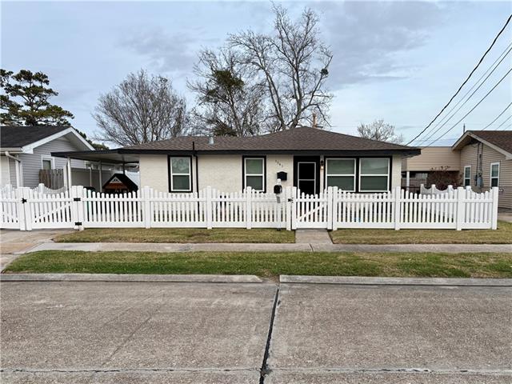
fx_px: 385
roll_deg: +0.5
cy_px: 192
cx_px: 256
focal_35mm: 26
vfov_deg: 53.1
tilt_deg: -0.6
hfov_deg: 67.3
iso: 50
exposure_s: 1/884
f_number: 1.6
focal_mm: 5.96
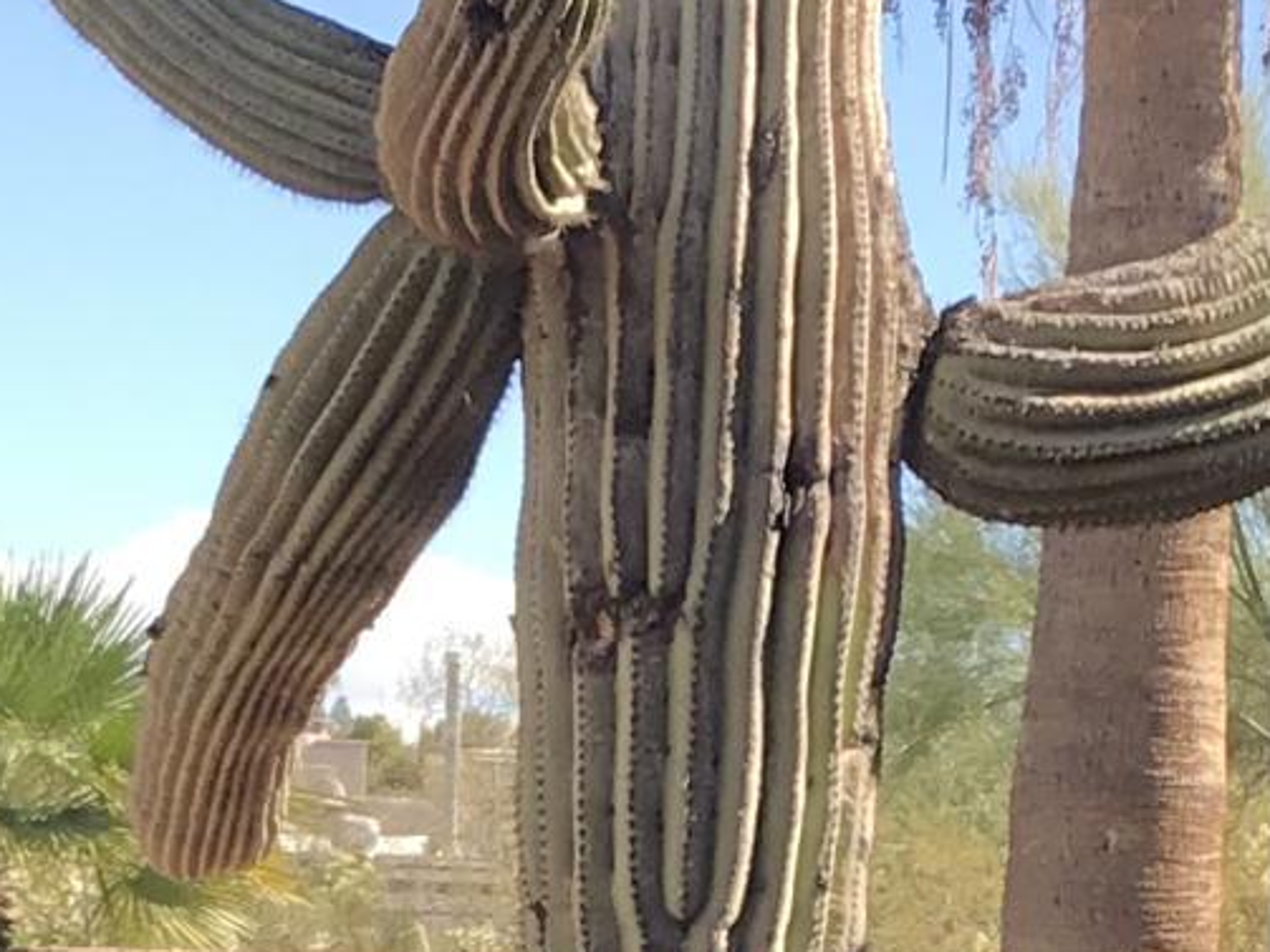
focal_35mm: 167
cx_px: 543
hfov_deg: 11.8
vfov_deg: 8.6
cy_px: 1644
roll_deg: -0.9
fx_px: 6125
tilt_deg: -5.3
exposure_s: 1/772
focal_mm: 3.99
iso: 20
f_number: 1.8
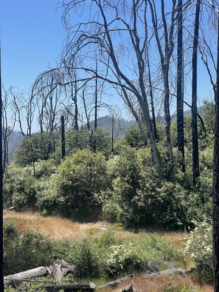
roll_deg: -1.7
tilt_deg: -0.9
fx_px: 439
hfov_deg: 28.0
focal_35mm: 52
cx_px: 110
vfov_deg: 36.8
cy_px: 146
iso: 25
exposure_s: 1/1261
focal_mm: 6
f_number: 2
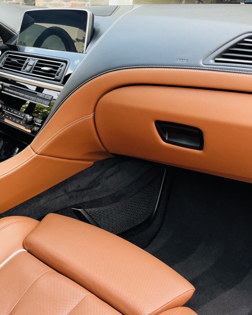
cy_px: 140
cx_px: 31
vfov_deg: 43.8
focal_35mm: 42
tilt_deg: -18.2
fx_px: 392
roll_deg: -0.6
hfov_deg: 34.0
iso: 50
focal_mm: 5.1
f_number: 1.6
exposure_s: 1/122
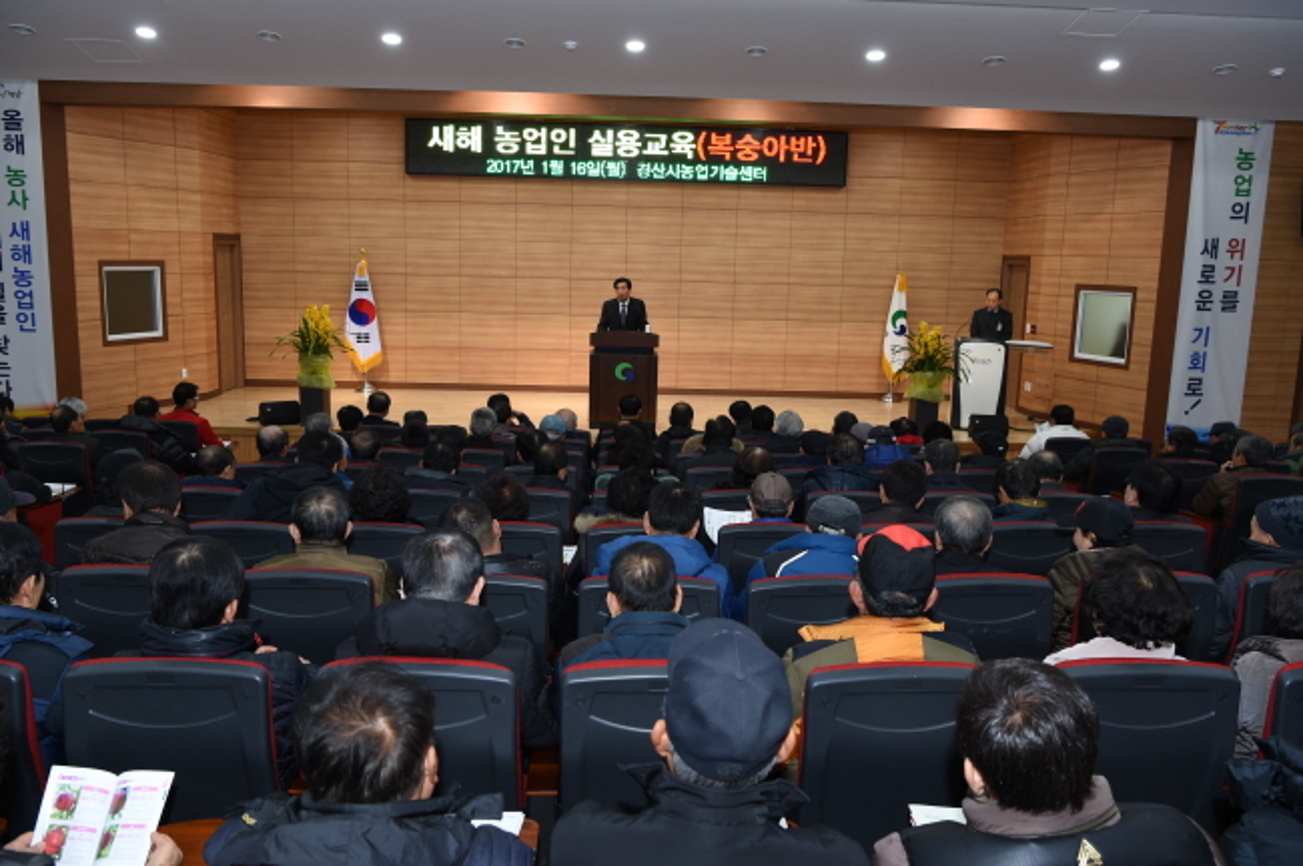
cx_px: 652
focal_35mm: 30
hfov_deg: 62.0
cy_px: 433
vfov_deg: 43.5
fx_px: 1085
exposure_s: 1/60
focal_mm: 30
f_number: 6.3
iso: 500
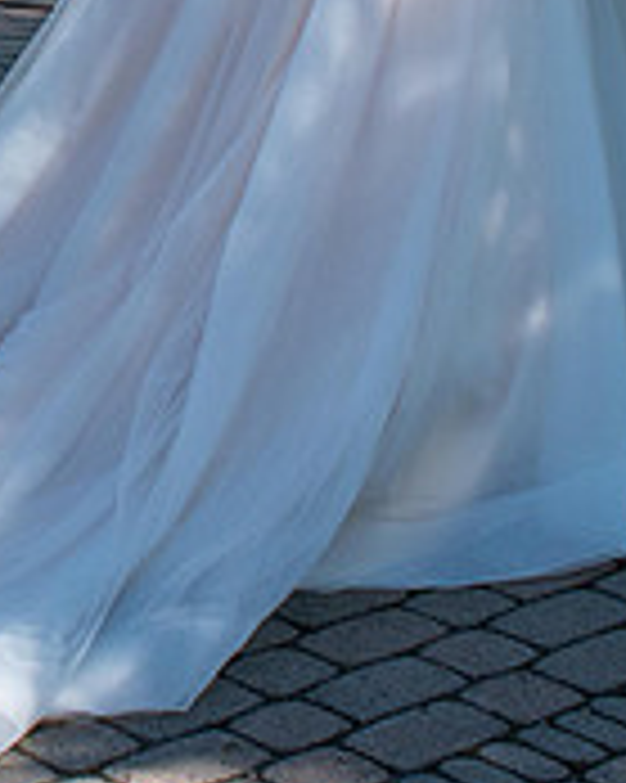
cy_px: -129
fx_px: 2758
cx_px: -266
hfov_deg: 12.4
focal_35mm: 119
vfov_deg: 15.6
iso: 250
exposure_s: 1/250
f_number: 8
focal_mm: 18
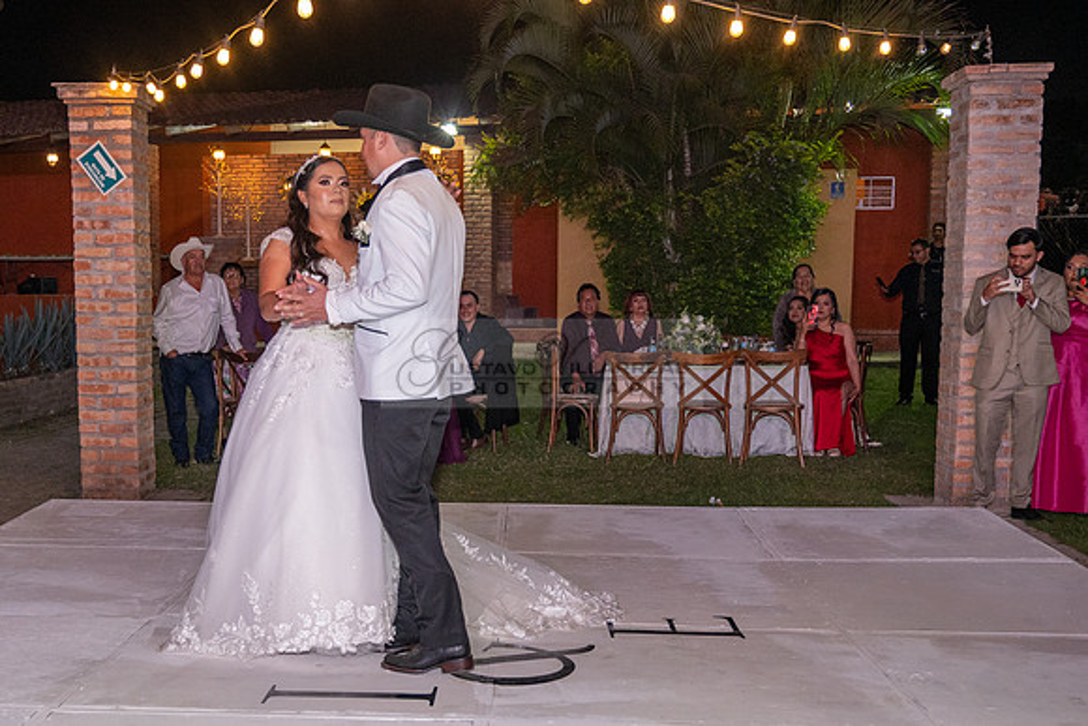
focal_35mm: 46
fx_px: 1382
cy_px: 477
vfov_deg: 29.3
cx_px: 376
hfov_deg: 42.5
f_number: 4.5
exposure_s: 1/160
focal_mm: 34
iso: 2000
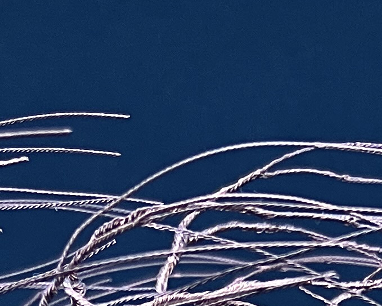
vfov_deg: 9.2
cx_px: 387
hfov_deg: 13.1
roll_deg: -0.9
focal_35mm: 145
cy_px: 813
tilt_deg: -2.5
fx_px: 1639
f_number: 1.6
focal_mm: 5.1
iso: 320
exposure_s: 1/60
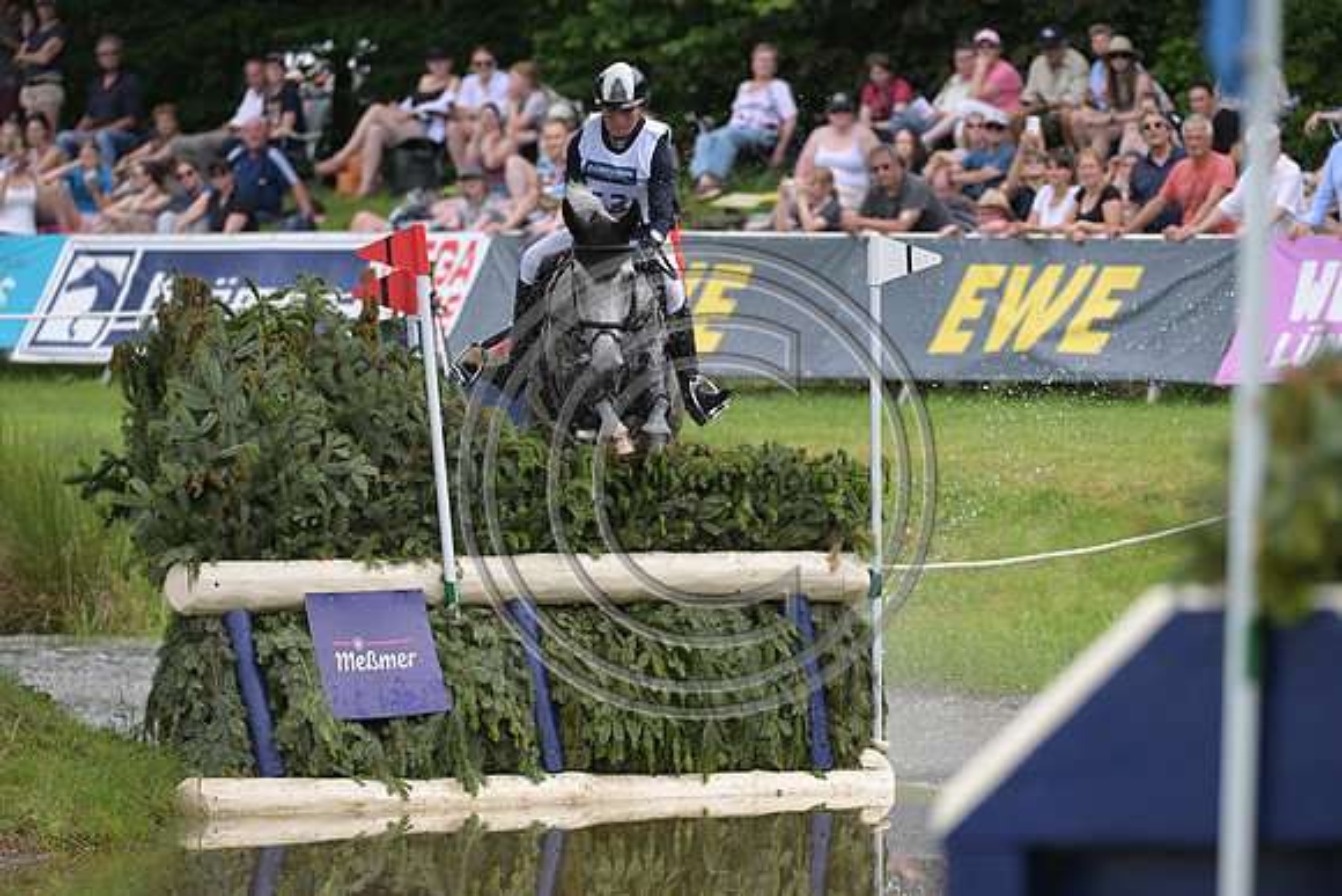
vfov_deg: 4.2
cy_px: 448
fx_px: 12304
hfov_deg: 6.2
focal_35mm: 330
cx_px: 671
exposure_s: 1/1600
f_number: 5.6
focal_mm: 330
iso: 900
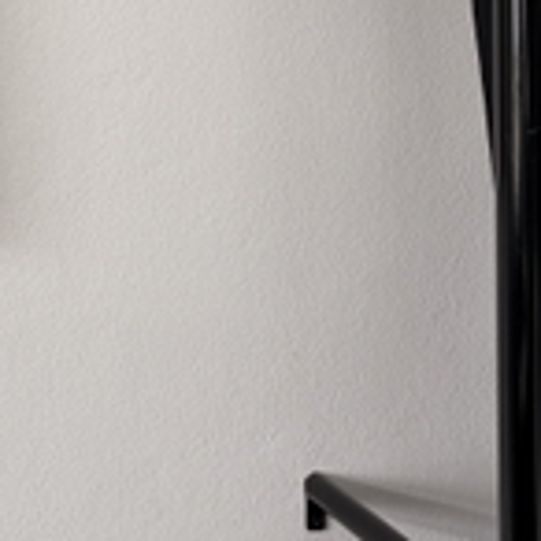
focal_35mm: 84
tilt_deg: +1.4
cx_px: 11
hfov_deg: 20.1
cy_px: -72
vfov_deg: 19.7
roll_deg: +0.7
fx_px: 1485
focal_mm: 5.96
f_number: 1.6
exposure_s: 1/125
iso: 32
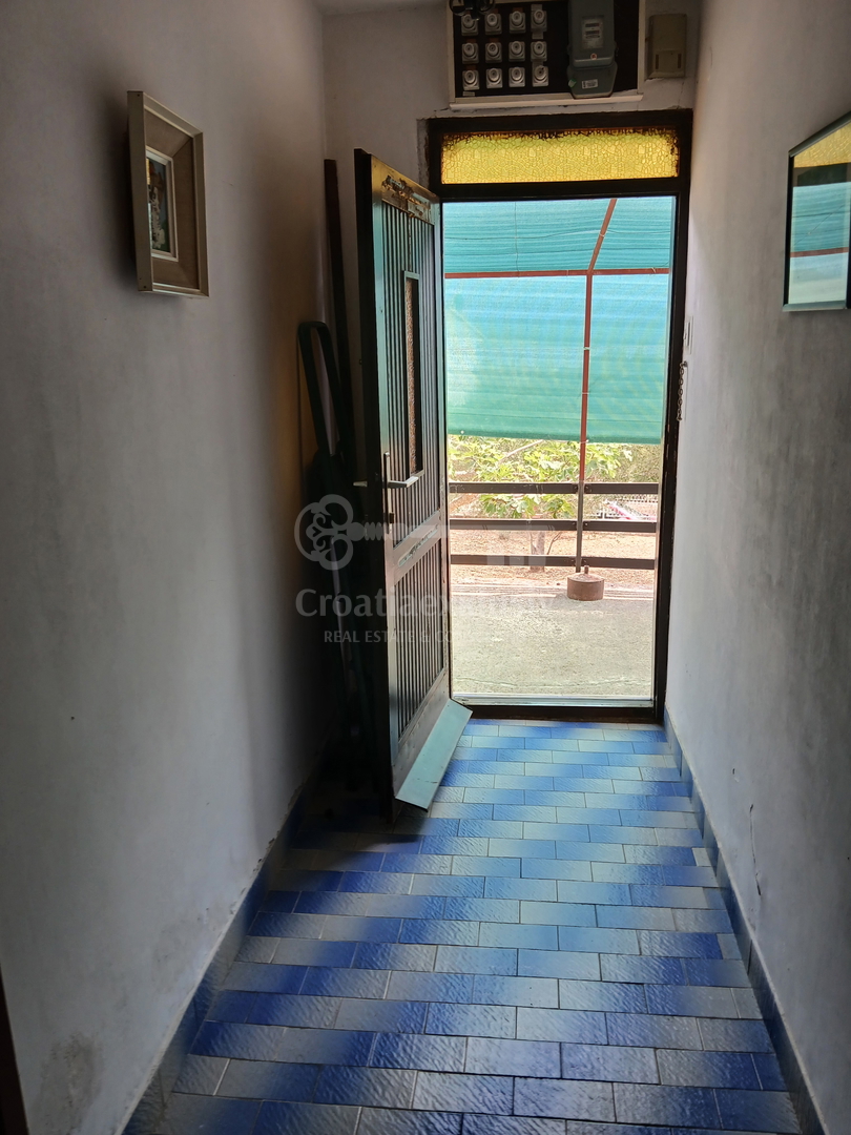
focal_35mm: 26
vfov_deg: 67.3
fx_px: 852
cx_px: 426
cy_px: 568
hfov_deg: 53.1
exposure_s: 1/100
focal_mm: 3.98
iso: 40
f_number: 1.8
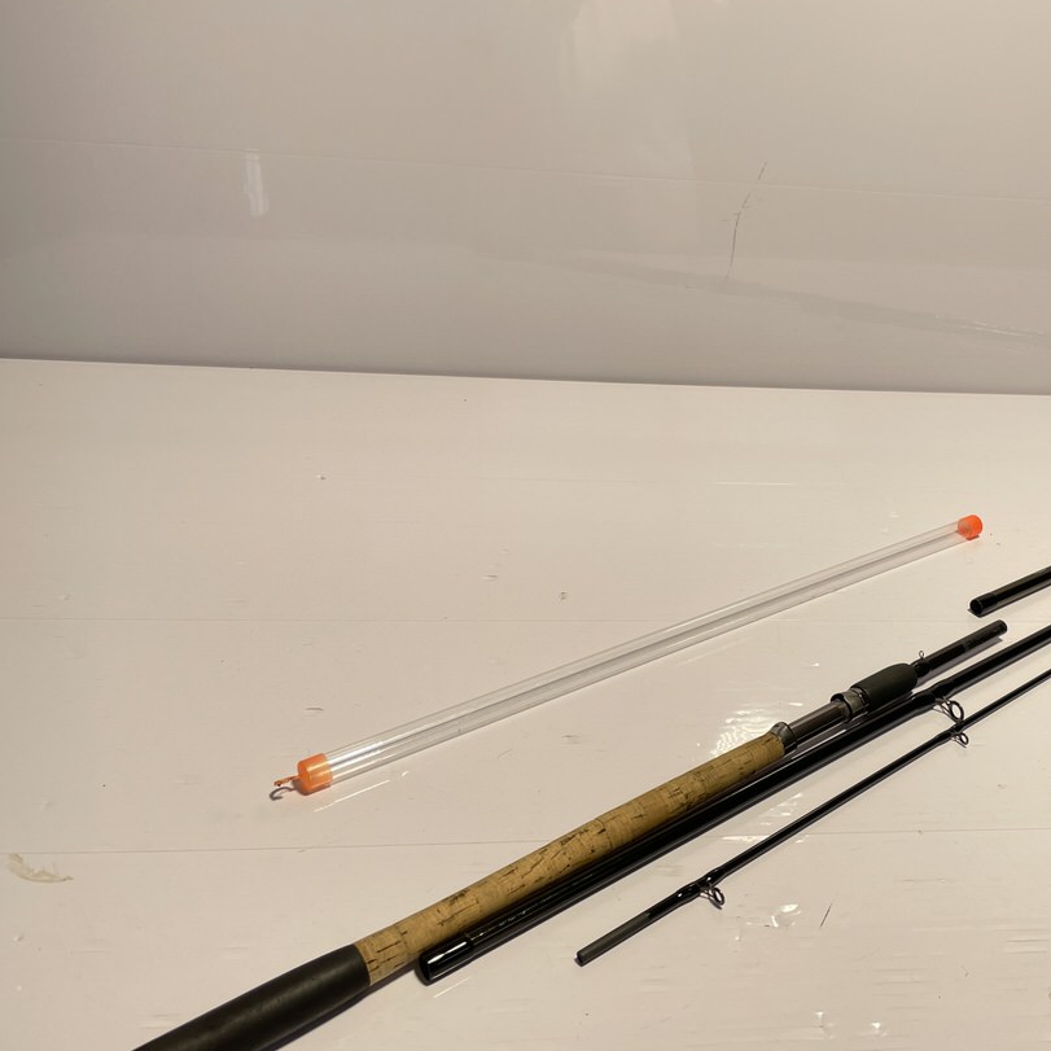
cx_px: 758
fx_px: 1168
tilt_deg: -23.6
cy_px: 525
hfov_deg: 47.1
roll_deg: -4.5
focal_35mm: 34
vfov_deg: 48.5
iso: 32
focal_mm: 4.2
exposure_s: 1/311
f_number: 1.6
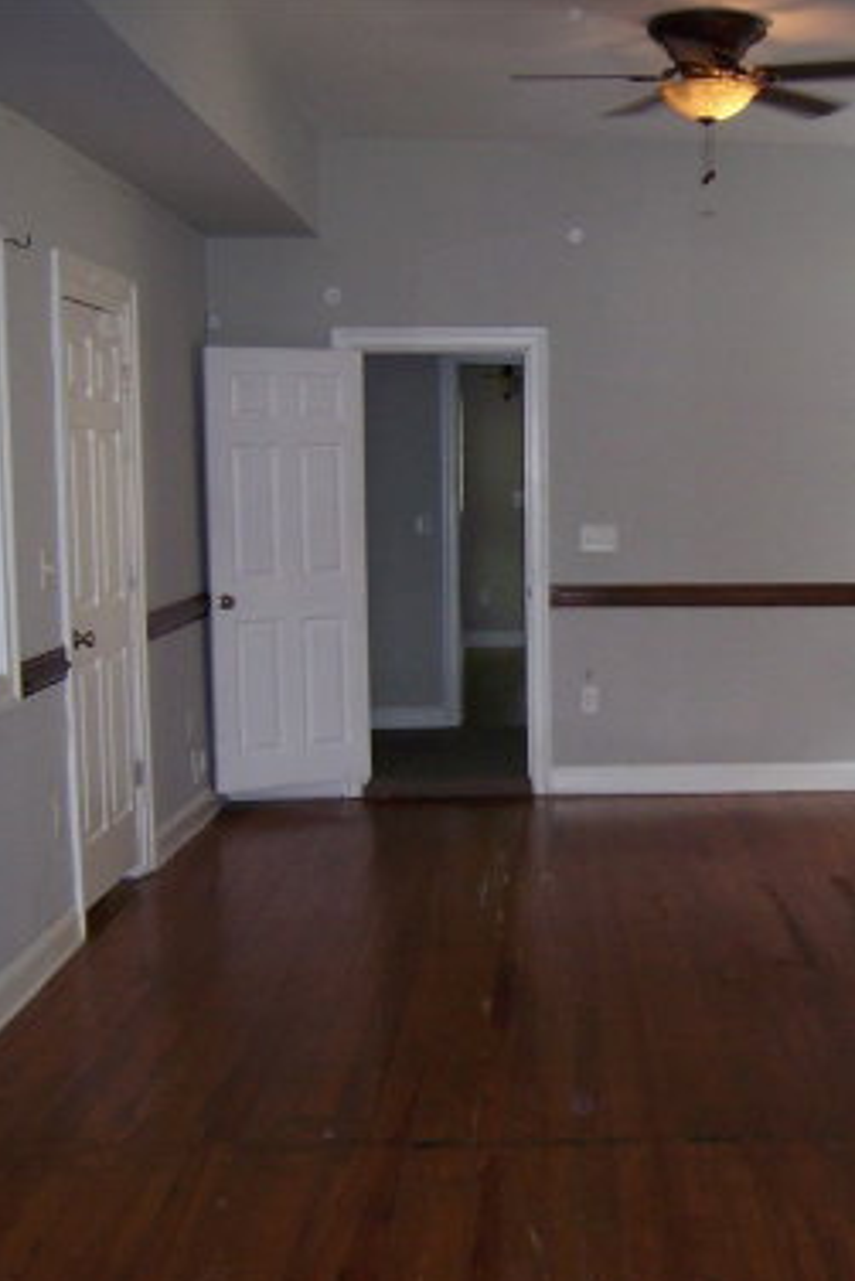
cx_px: 749
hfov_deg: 25.8
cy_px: 647
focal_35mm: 51
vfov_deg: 38.9
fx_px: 1815
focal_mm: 6.2
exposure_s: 1/60
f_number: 2.8
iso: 125
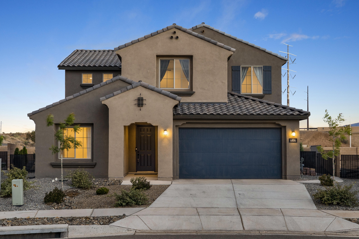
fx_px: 419
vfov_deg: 31.9
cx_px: 180
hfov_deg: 46.4
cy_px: 120
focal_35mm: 42
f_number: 8
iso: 500
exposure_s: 1/20
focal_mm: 28
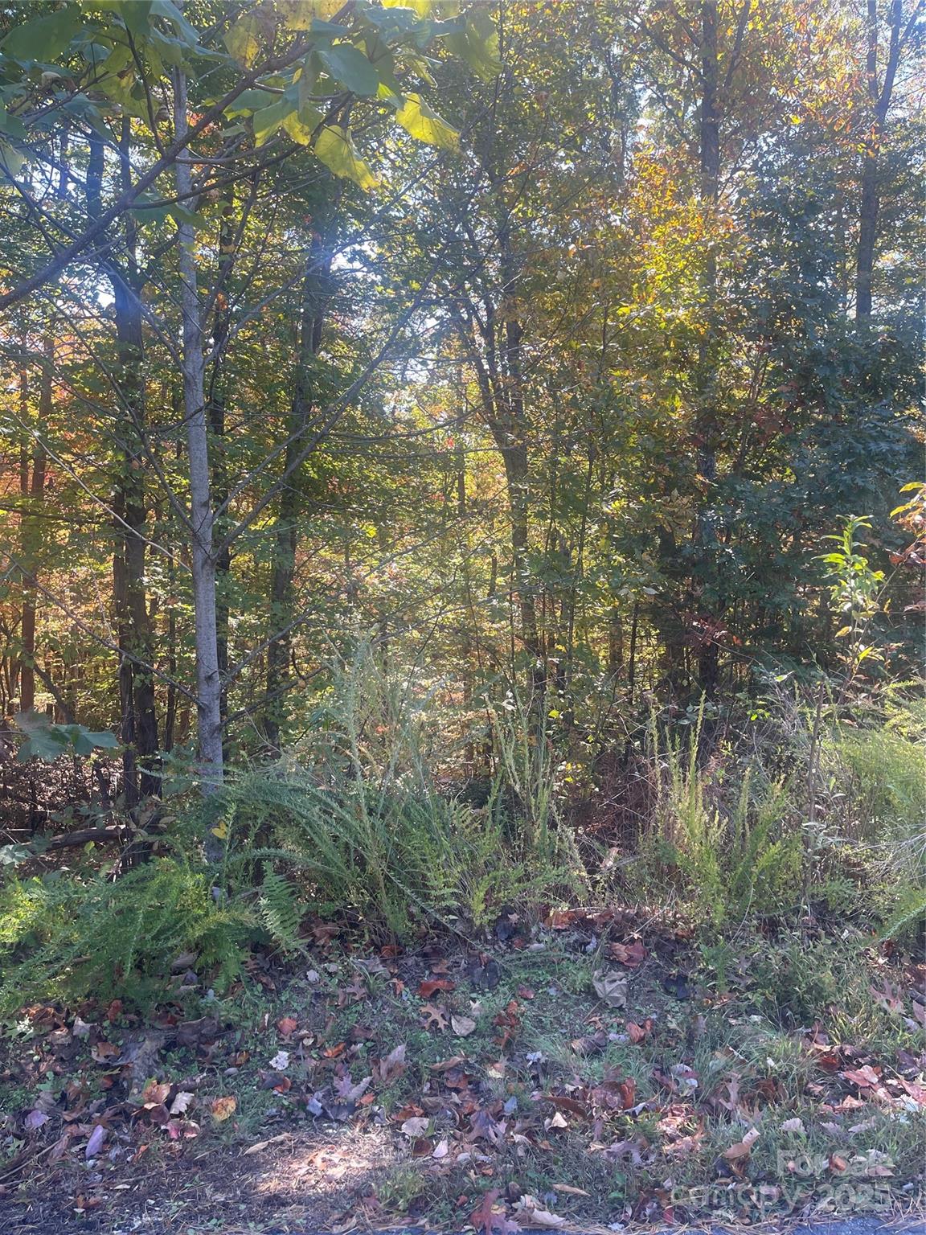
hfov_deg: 53.1
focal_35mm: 26
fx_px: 927
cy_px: 618
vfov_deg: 67.3
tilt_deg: -6.4
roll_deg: +1.5
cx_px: 463
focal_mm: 5.1
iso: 32
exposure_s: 1/237
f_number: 1.6
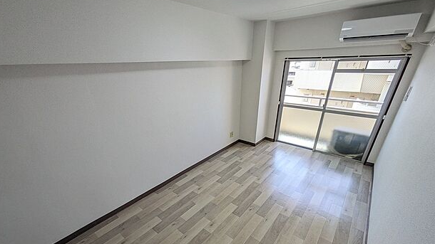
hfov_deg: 99.3
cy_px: 149
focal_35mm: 16
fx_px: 185
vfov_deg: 66.3
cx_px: 209
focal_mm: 1.83
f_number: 2.2
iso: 49
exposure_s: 1/182
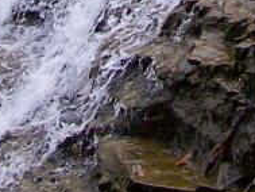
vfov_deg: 6.8
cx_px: 152
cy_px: -268
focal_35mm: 206
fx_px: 1518
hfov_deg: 9.6
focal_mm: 6.3
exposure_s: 1/200
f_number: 2.8
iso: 80
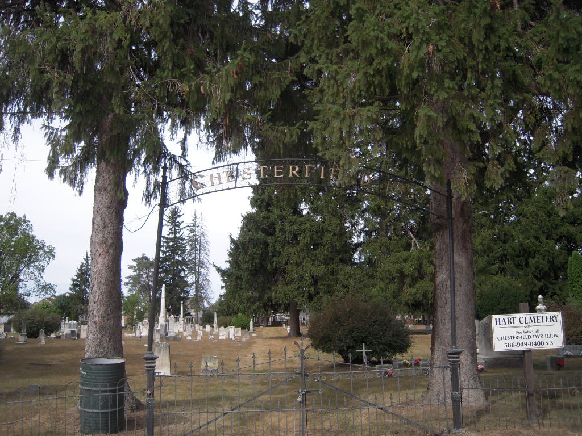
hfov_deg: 58.4
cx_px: 291
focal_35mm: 31
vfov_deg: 45.4
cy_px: 218
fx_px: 521
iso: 100
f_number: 2.8
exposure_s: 1/800
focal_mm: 5.6
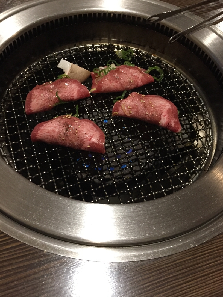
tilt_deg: -57.7
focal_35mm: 32
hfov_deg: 44.1
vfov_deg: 56.8
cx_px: 105
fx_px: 275
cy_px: 148
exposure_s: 1/30
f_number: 2.2
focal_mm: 4.15
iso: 200
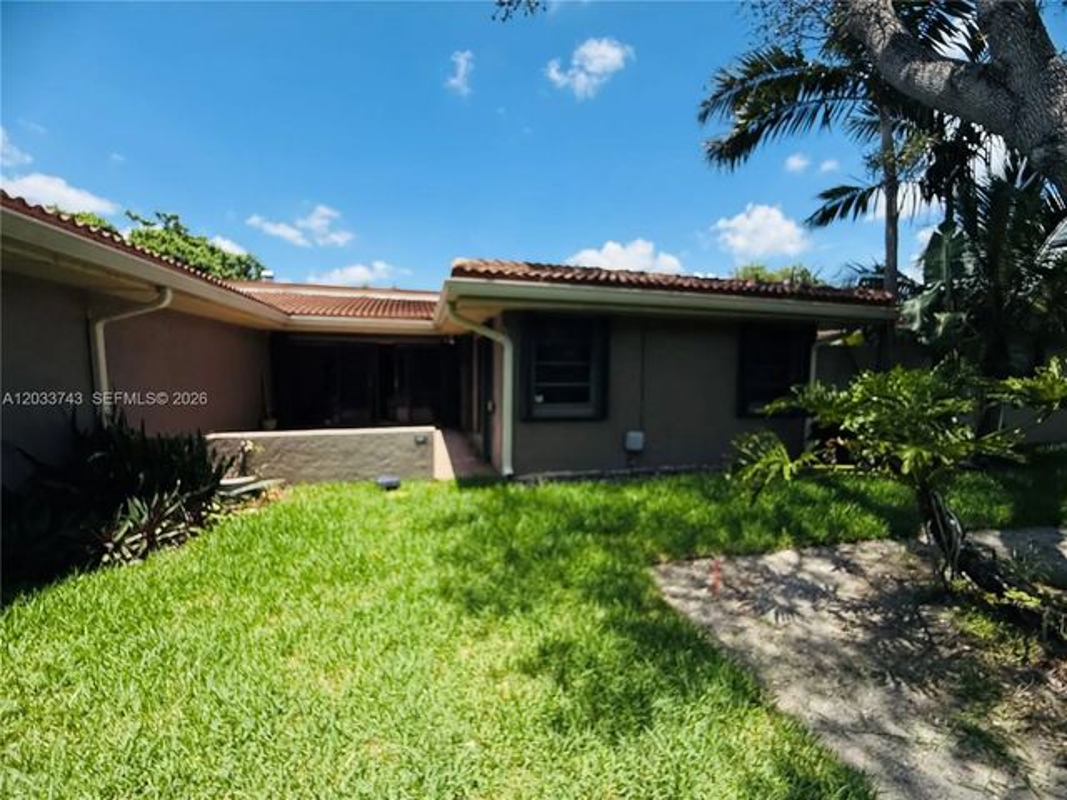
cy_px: 400
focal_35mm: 14
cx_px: 534
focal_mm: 2.22
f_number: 2.2
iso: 50
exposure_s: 1/3125
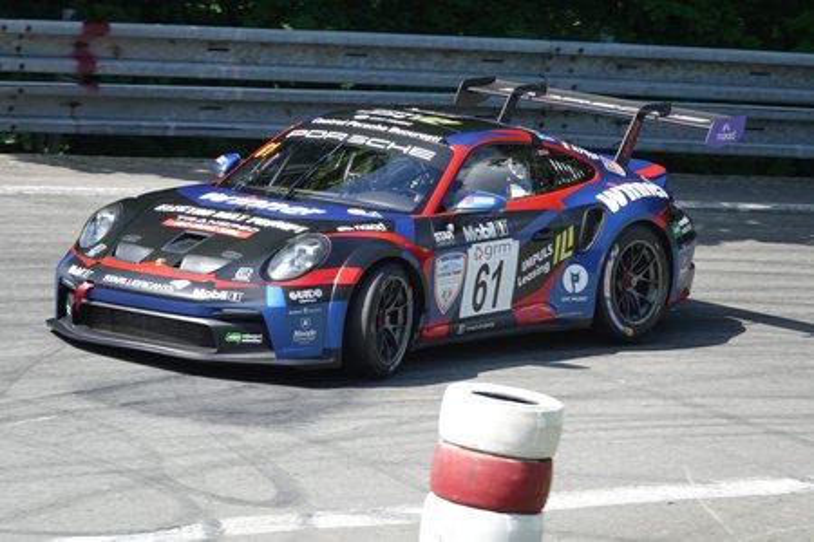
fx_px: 7461
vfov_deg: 4.2
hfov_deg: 6.2
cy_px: 271
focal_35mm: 330
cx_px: 407
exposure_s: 1/800
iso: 200
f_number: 4
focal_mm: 120.91
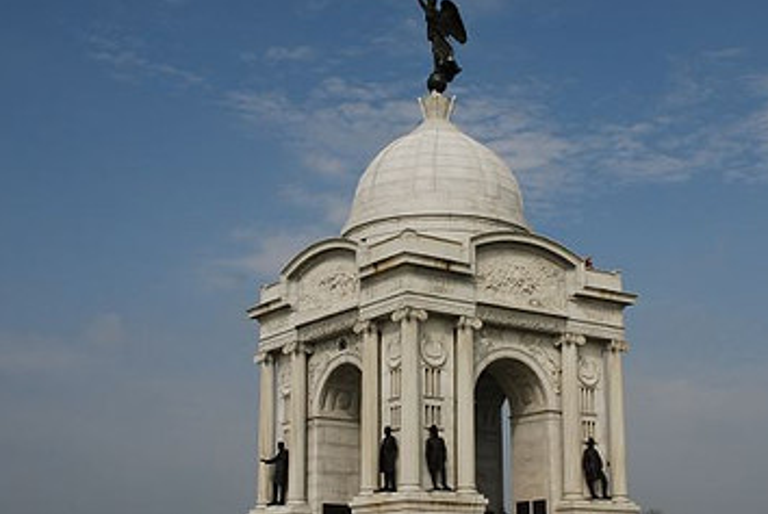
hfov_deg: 33.8
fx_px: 1260
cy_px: 311
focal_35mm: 59
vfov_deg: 23.0
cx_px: 466
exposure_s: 1/250
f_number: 10
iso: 200
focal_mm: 24
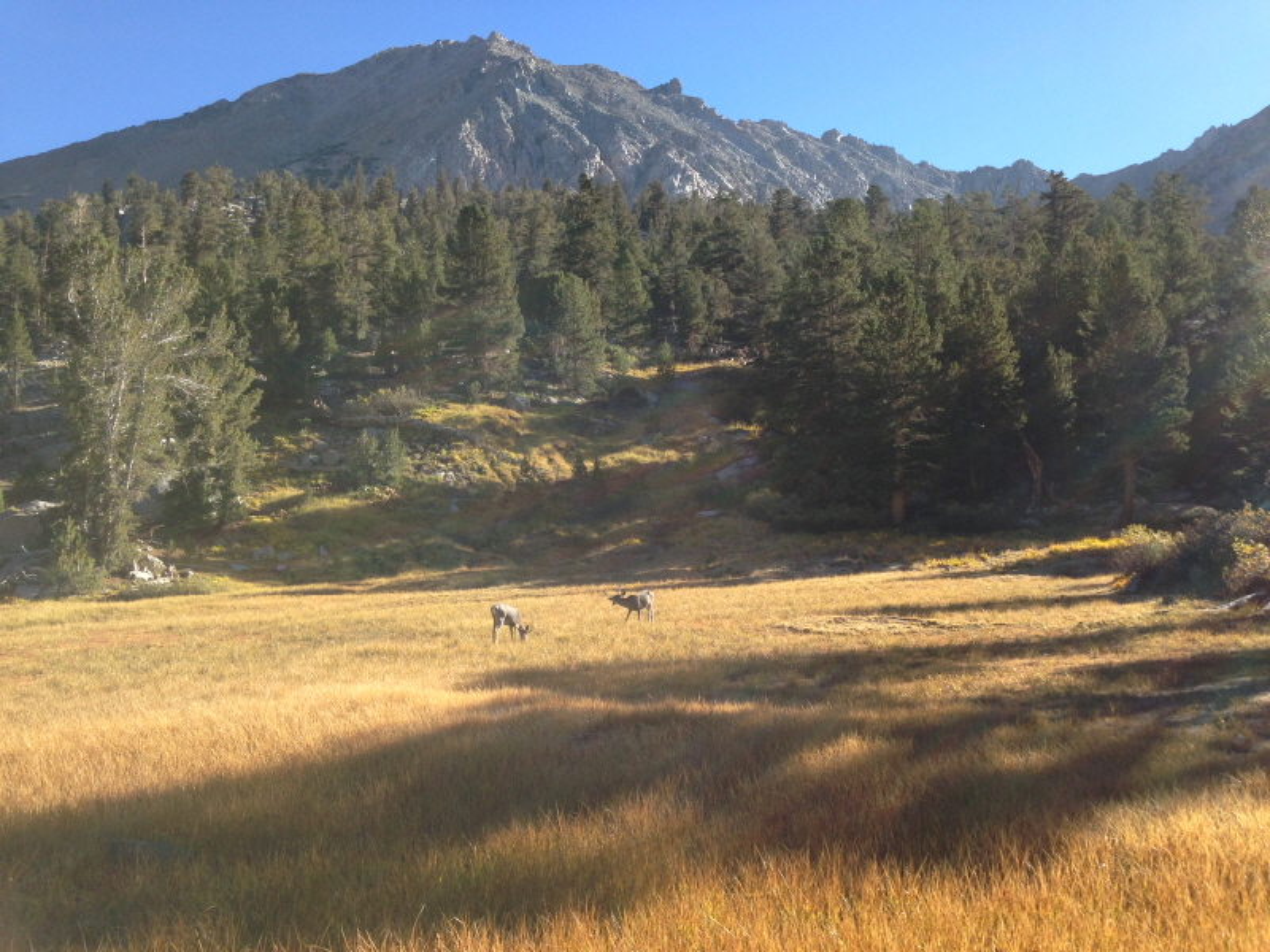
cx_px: 635
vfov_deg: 42.9
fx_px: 1211
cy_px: 476
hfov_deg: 55.4
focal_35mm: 33
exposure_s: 1/630
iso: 50
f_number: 2.4
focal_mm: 4.12
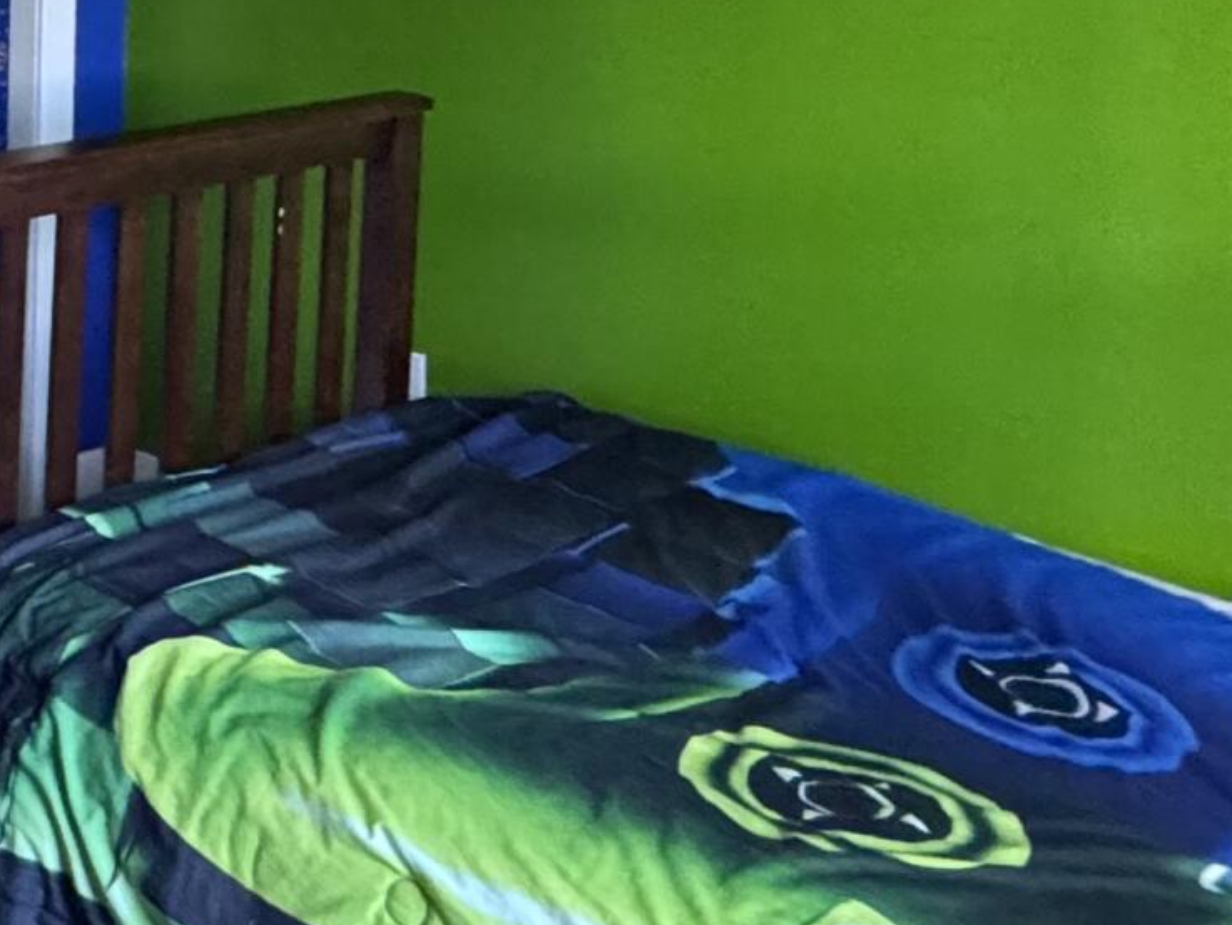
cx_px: -578
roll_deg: +0.5
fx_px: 2029
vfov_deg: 23.2
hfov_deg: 25.8
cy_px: -226
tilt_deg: -1.0
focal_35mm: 57
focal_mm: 2.22
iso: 800
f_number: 2.2
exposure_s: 1/60
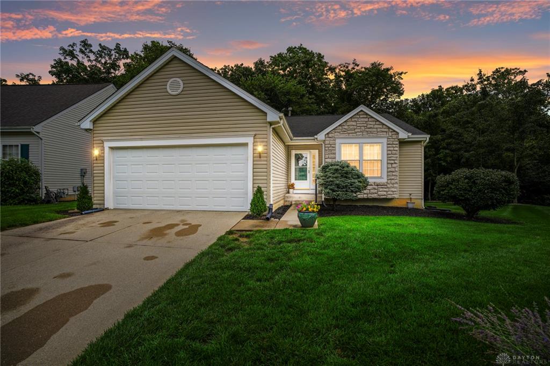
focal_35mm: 16
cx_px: 275
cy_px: 183
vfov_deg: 73.7
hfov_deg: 96.8
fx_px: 244
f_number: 4.5
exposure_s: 1/250
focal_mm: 16
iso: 100
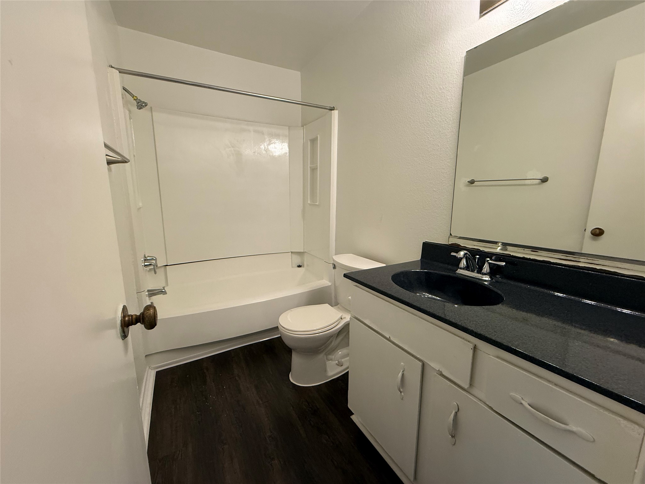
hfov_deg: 102.1
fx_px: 261
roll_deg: -0.1
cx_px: 322
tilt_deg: -10.0
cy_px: 242
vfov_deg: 85.7
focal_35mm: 14
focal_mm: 2.22
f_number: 2.2
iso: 250
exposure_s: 1/120
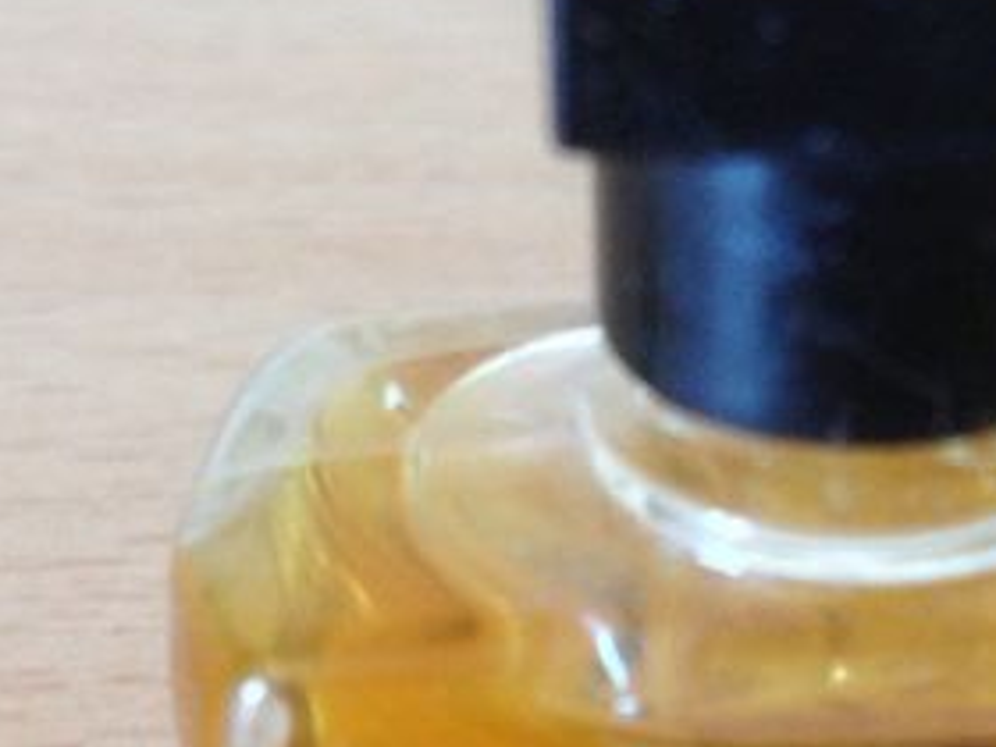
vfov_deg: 12.5
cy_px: 662
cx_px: 889
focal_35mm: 118
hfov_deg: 16.5
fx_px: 3395
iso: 125
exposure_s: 1/20
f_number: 2.4
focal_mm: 4.13
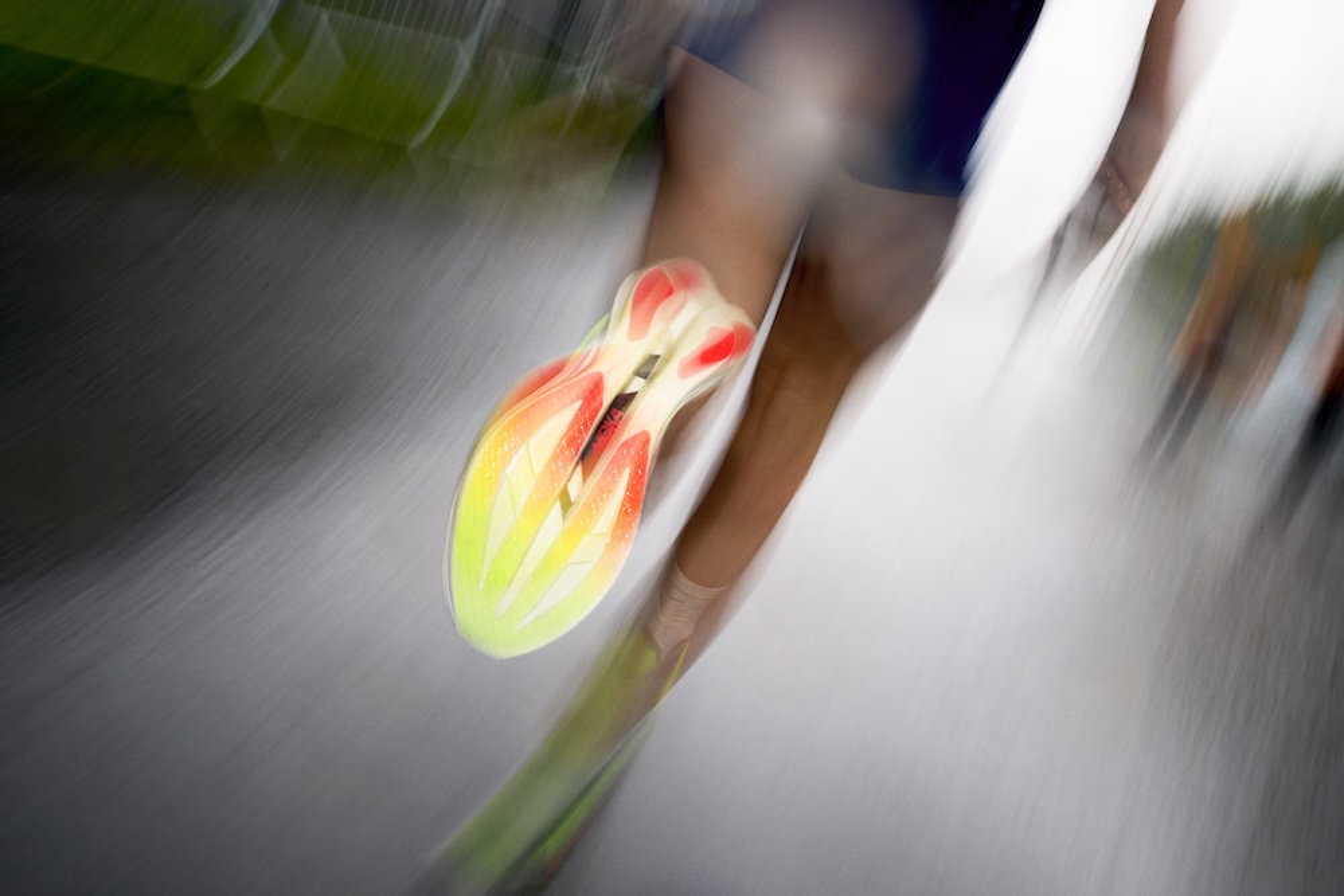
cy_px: 448
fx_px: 1307
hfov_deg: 54.4
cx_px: 672
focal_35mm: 35
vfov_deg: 37.9
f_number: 14
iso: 500
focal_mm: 35
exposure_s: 1/20
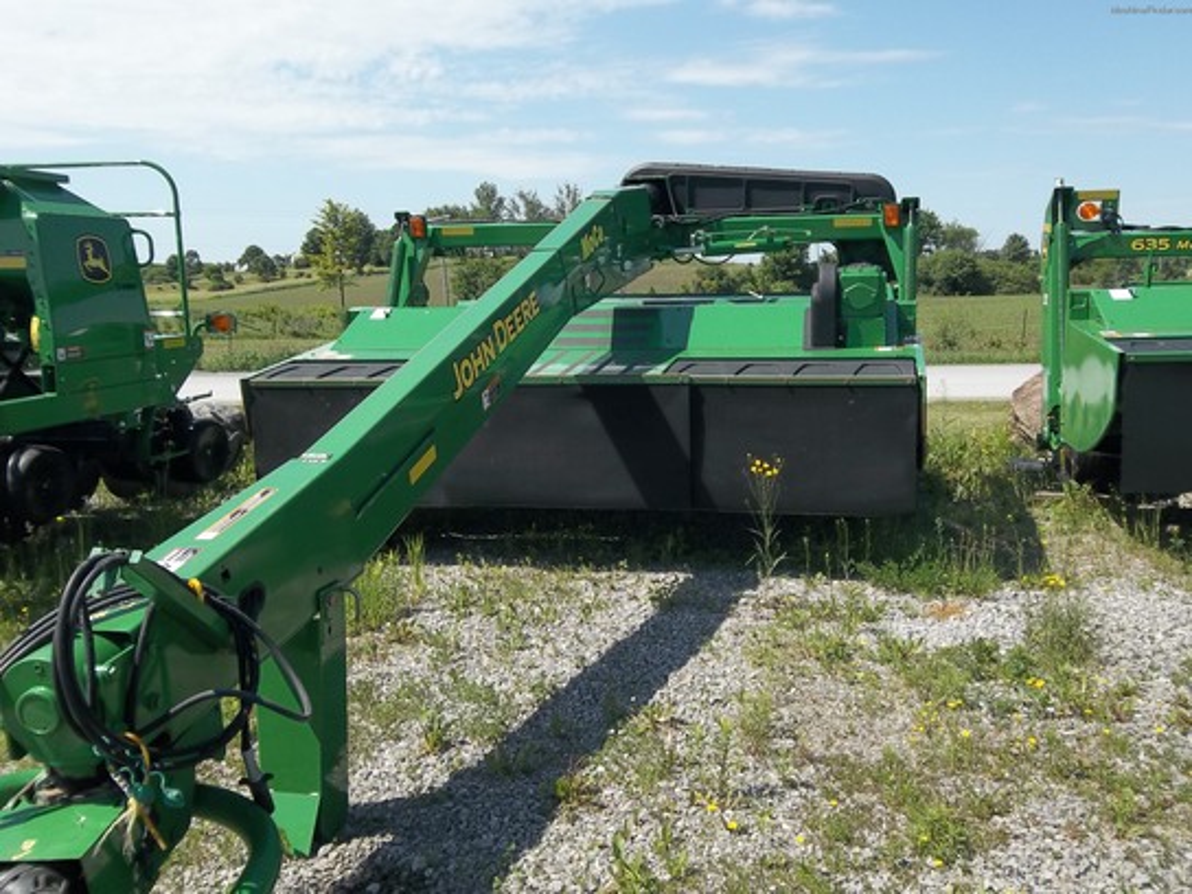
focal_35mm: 32
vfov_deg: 44.2
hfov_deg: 56.8
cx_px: 596
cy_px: 447
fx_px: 1102
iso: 80
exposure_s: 1/125
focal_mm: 5.7
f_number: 9.4
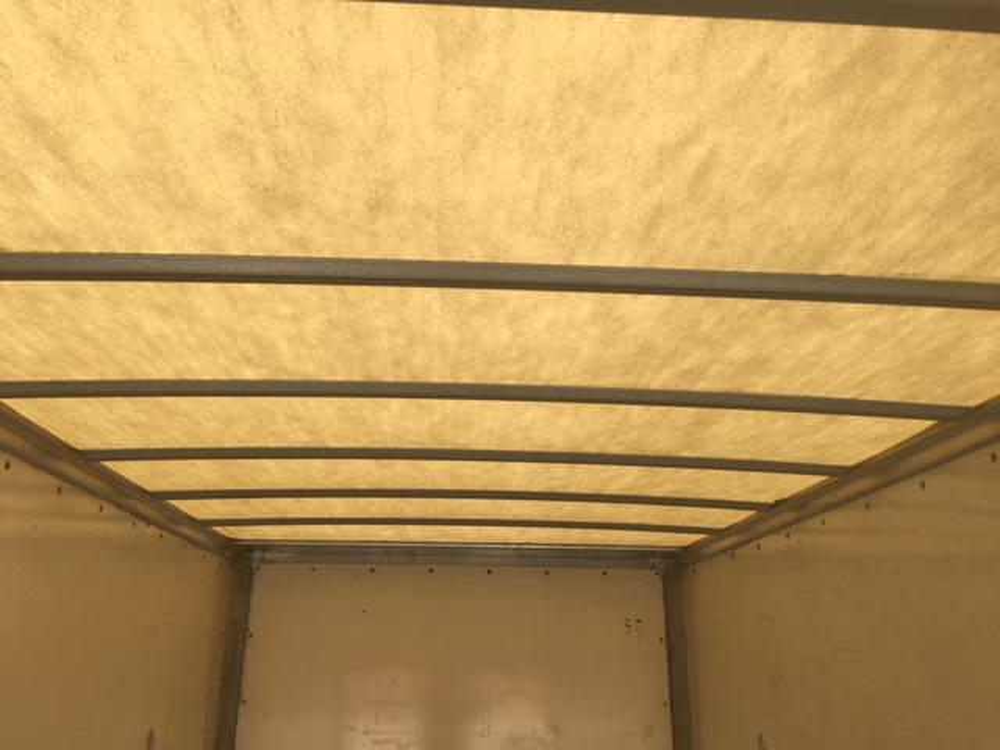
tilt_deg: +21.4
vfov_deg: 48.2
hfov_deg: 61.7
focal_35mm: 29
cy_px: 375
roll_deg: -0.1
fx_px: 838
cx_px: 500
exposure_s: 1/405
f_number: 2.2
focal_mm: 4.15
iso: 25
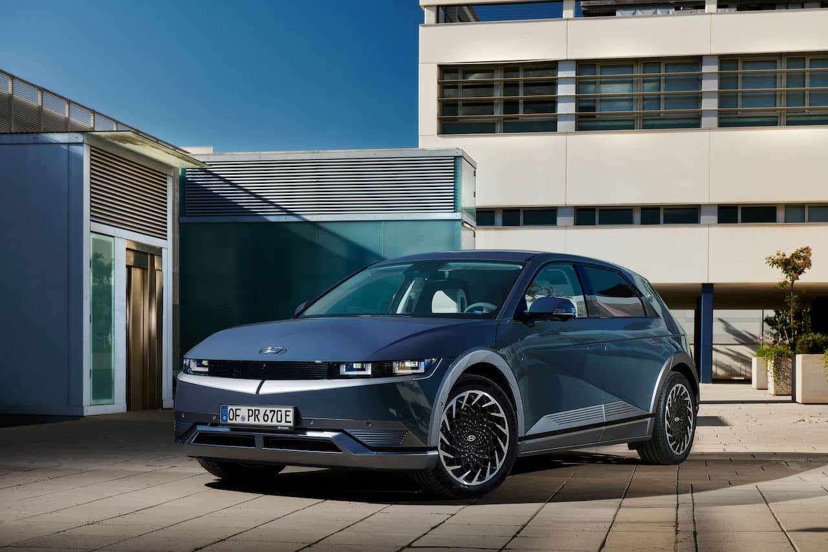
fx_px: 1288
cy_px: 276
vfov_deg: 24.2
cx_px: 414
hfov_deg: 35.6
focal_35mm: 56
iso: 100
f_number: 7.1
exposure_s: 1/160
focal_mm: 56
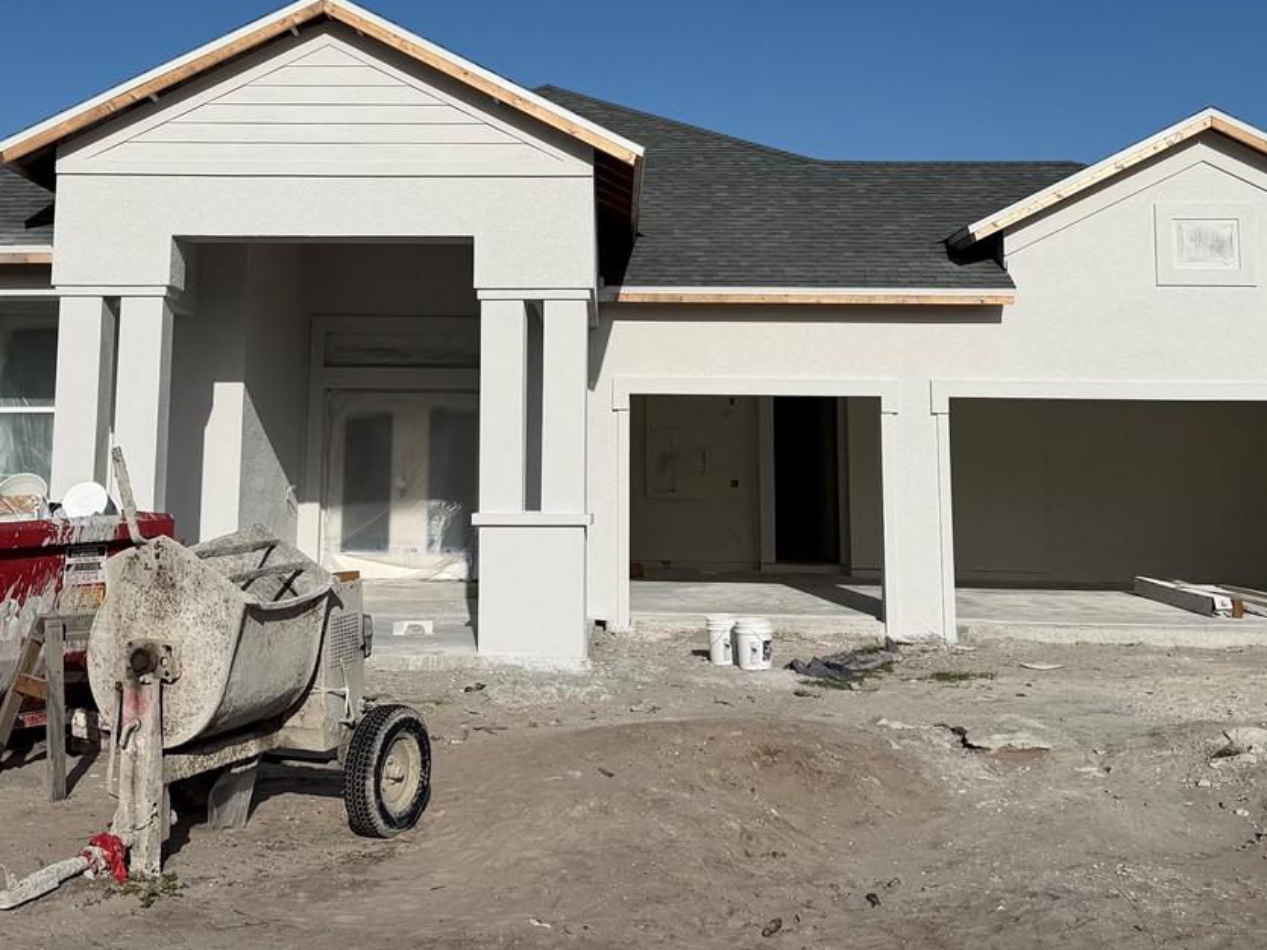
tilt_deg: +8.1
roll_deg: -0.4
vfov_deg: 31.0
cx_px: 558
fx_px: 1683
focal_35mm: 46
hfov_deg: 41.2
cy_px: 244
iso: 80
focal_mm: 6.76
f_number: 1.78
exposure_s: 1/14286
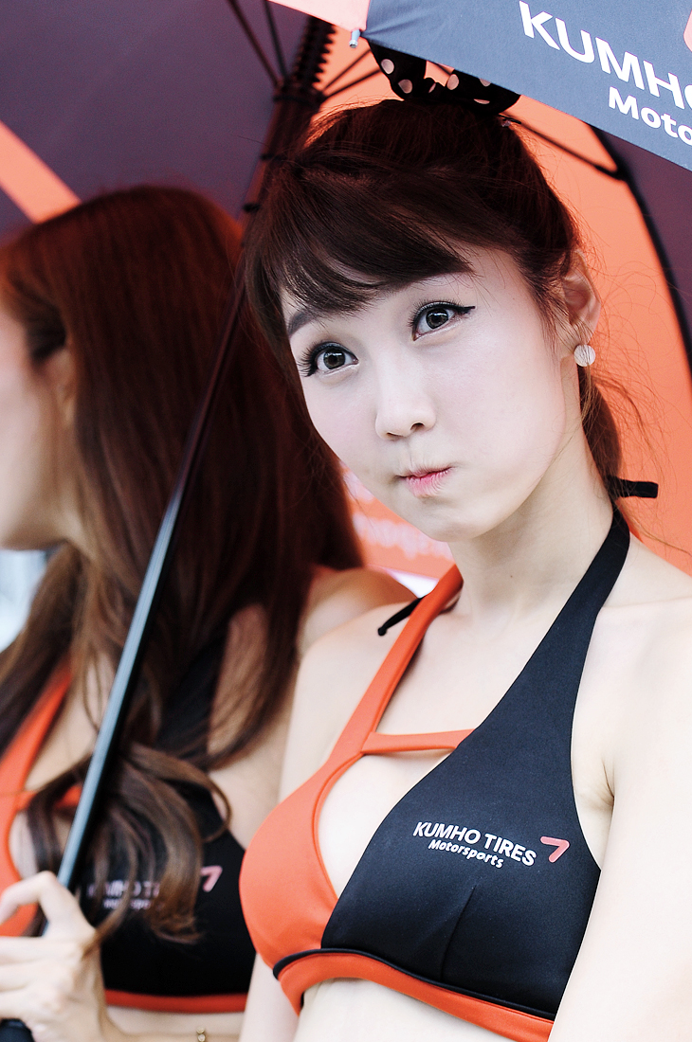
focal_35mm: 158
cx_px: 281
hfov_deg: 8.7
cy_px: 610
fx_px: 4561
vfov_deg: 13.0
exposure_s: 1/400
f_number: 2.8
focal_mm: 75
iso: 200
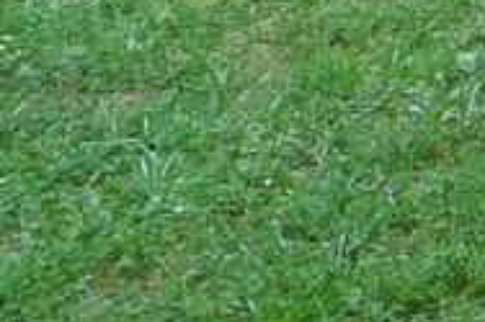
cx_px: 1197
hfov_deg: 11.6
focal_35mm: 142
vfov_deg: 8.2
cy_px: -652
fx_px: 1911
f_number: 3.4
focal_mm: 4.5
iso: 125
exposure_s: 1/125
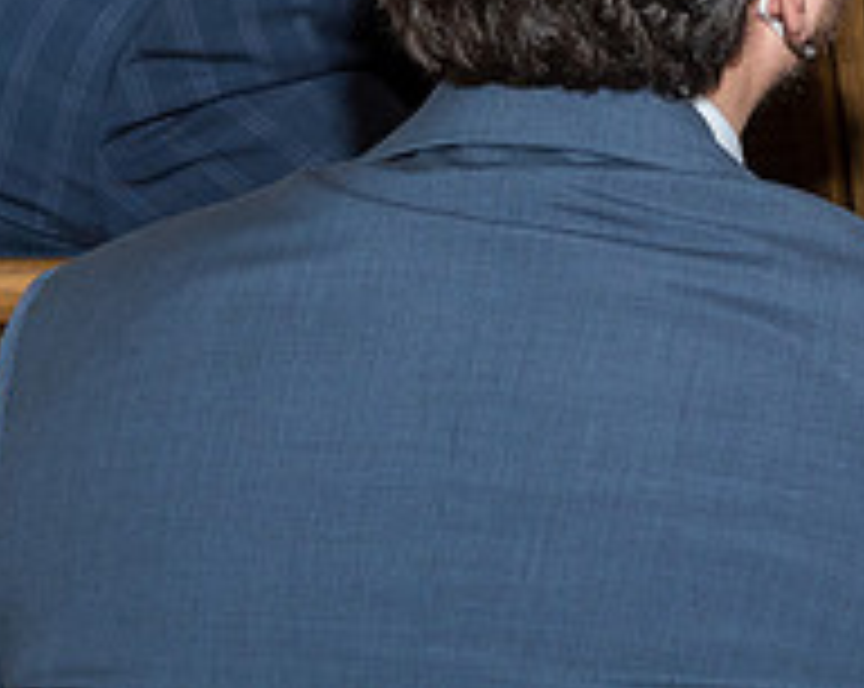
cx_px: 1245
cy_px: -281
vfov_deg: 9.5
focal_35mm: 158
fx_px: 4034
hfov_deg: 11.8
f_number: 7.1
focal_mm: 28
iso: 400
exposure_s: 1/250
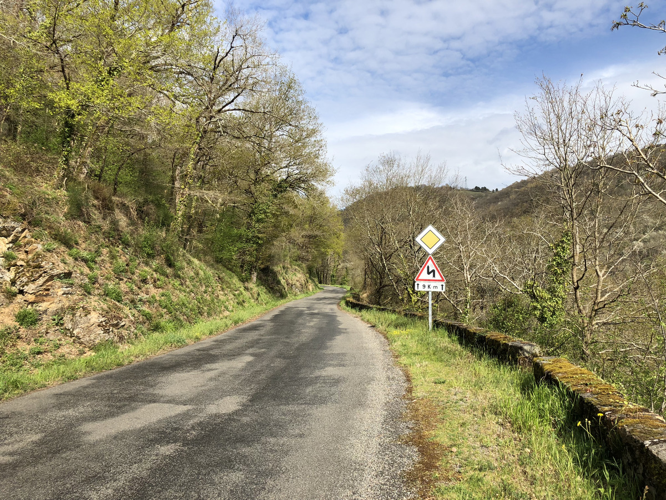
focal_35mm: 28
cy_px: 250
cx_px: 333
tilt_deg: +7.2
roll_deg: +0.3
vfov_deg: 49.7
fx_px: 539
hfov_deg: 63.4
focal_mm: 4
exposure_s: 1/2000
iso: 20
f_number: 1.8
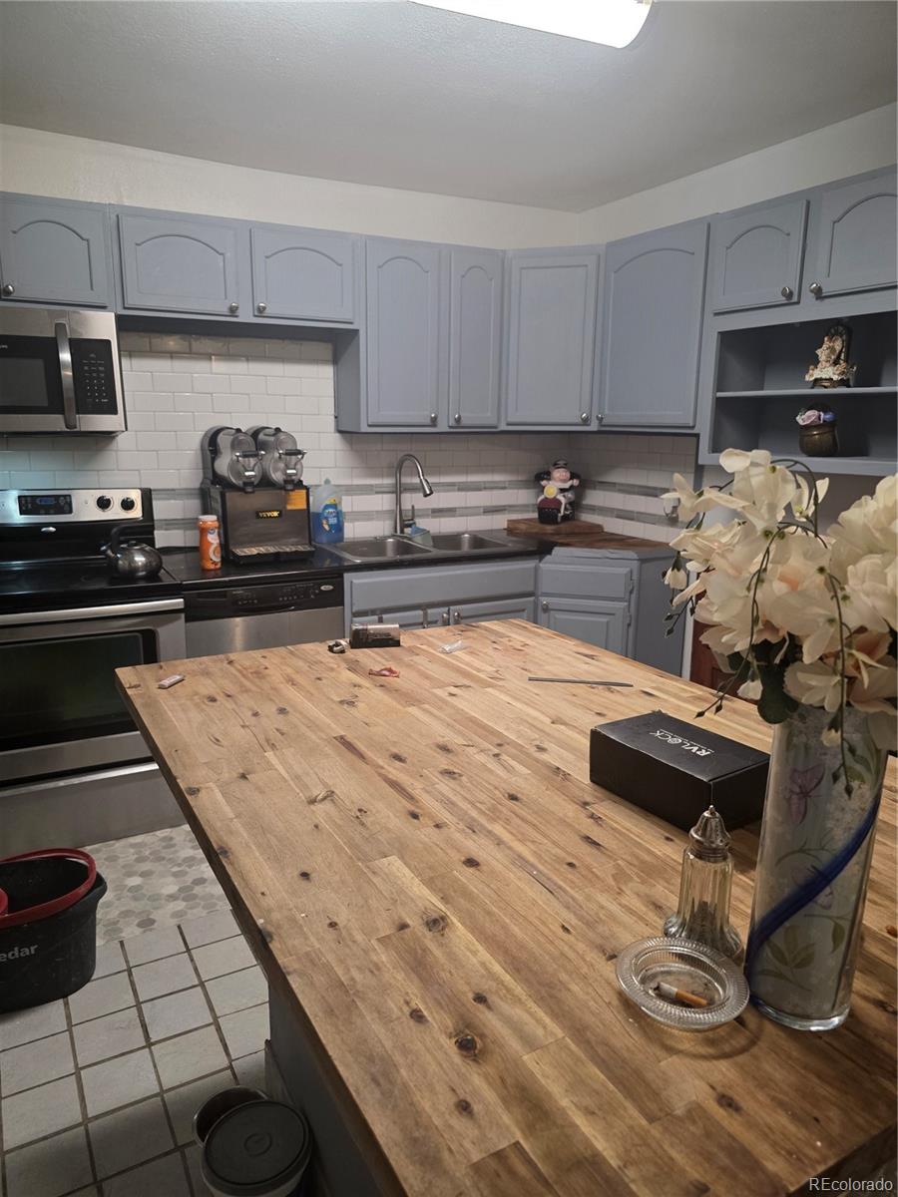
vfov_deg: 73.9
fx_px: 796
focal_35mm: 23
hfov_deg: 58.9
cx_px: 449
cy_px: 598
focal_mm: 6.3
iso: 250
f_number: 1.7
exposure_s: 1/120
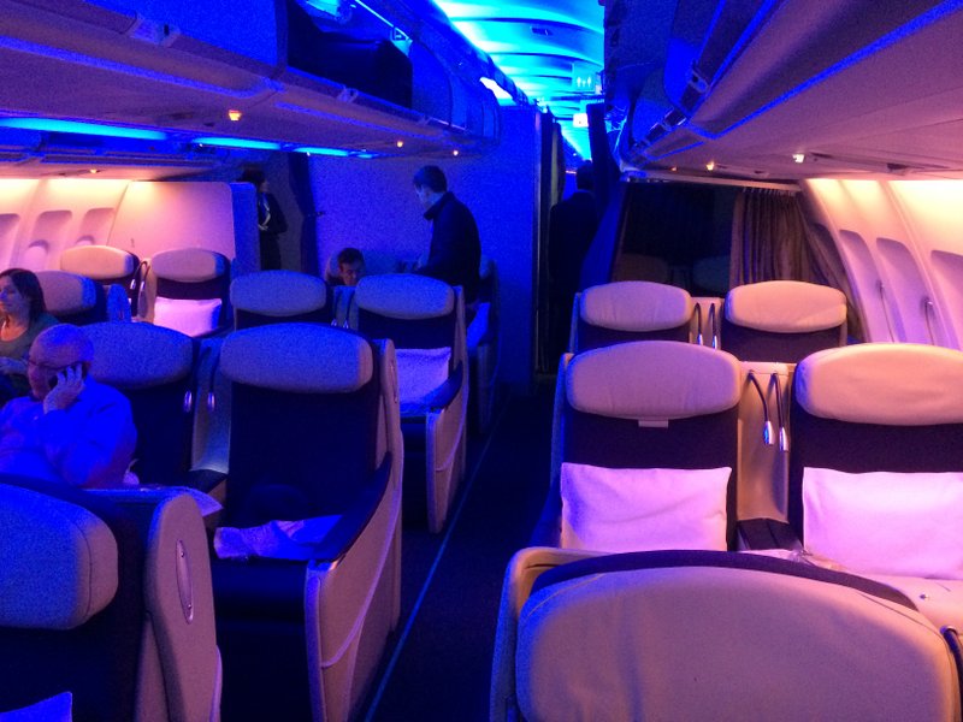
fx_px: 835
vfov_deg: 46.8
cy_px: 361
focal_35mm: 30
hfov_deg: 60.0
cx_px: 482
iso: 320
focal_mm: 4.12
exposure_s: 1/20
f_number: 2.2
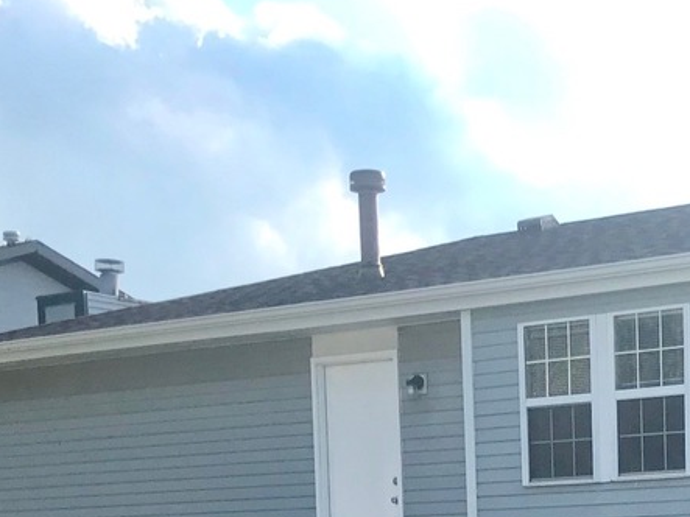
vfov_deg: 15.2
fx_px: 1813
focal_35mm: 91
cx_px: 618
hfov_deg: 21.1
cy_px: 730
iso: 20
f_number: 1.8
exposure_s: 1/1330
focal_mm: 3.99
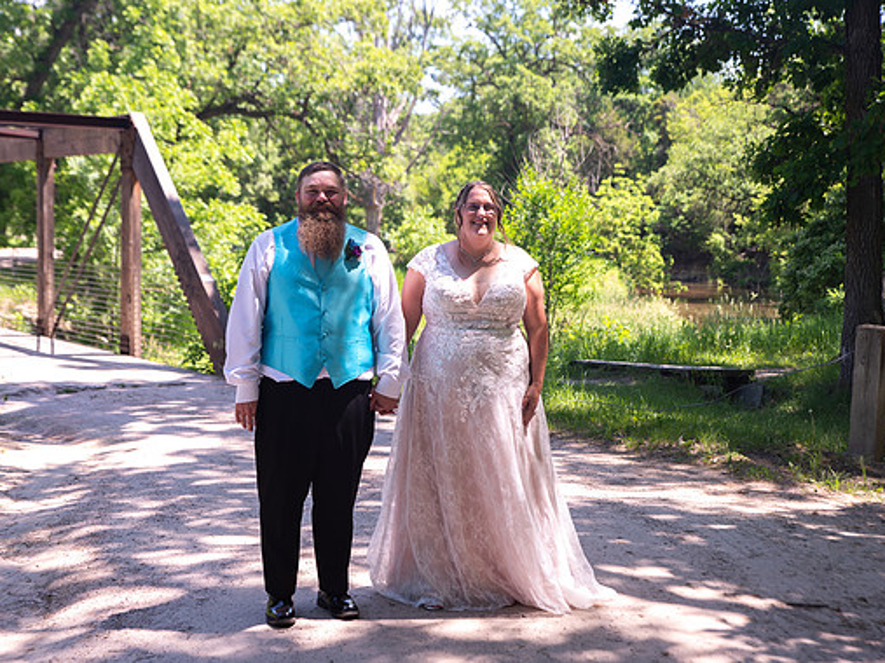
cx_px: 421
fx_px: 1406
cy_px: 327
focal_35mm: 55
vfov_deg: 26.5
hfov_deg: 34.9
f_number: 3.5
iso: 31
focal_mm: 50
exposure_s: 1/125
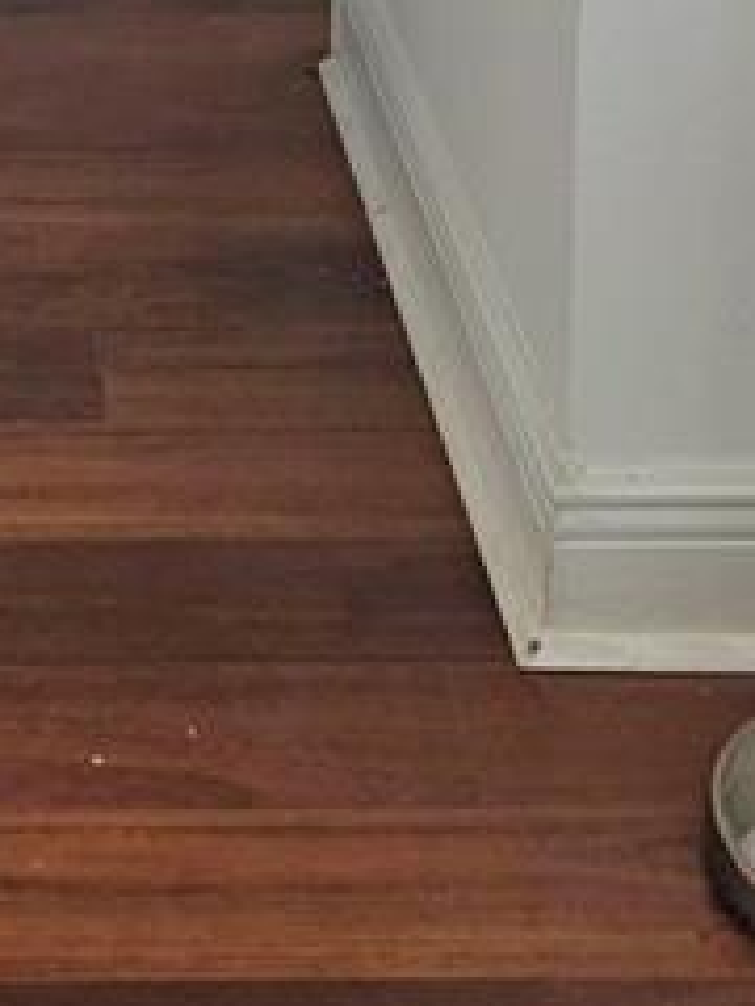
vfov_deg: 14.6
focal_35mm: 115
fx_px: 3344
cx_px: -42
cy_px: -910
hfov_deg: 12.7
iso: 200
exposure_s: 1/120
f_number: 1.7
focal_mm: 6.3
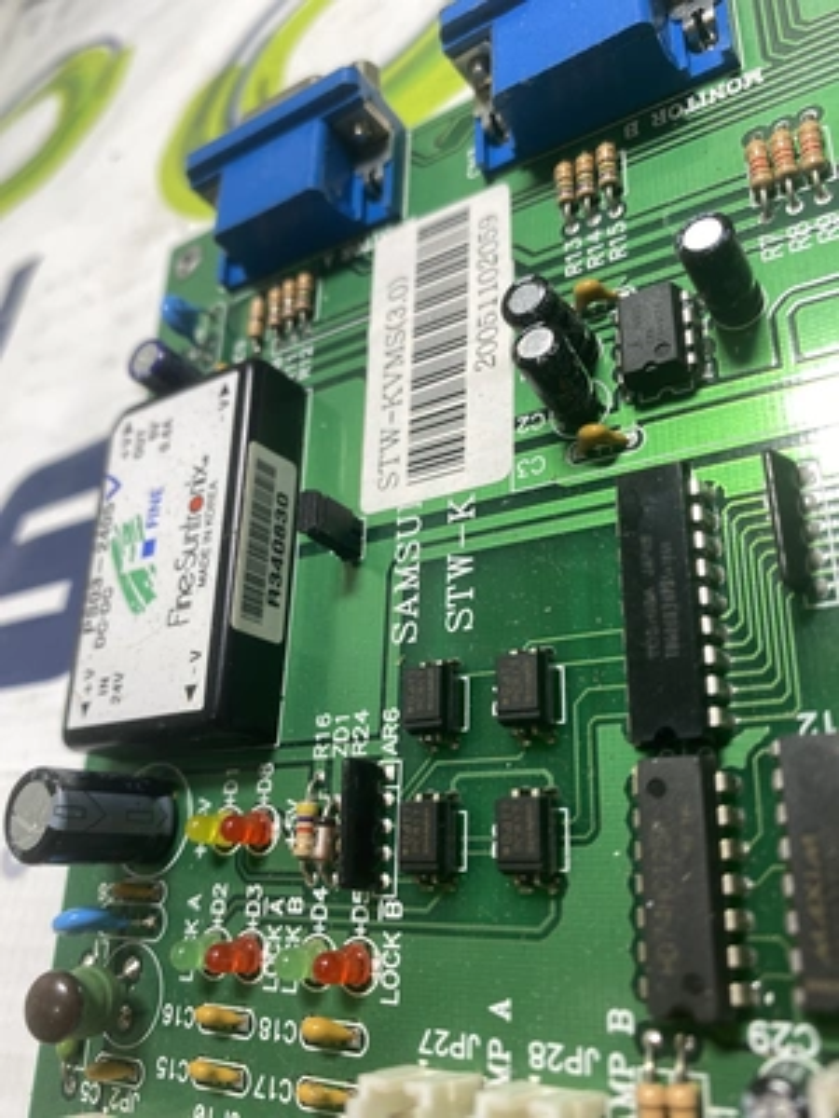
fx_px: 840
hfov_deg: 53.1
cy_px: 559
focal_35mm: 26
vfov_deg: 67.3
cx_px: 420
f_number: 1.8
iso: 64
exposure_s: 1/120
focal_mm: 4.25
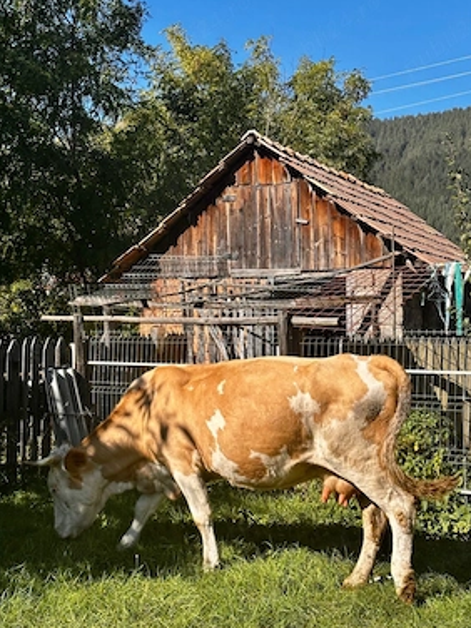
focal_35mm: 51
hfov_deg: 28.6
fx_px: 925
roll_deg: -1.7
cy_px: 316
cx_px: 230
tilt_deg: +0.9
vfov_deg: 37.5
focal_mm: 6.86
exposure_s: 1/2890
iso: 64
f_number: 1.78
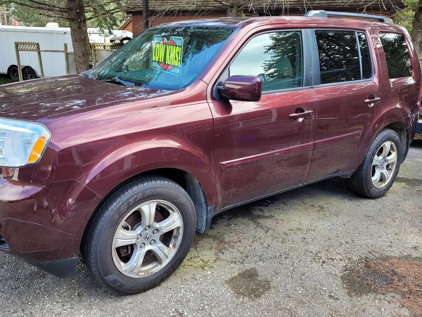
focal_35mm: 30
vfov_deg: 46.8
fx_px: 366
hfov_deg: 59.8
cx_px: 184
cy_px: 148
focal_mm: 5.4
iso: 40
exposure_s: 1/190
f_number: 1.8
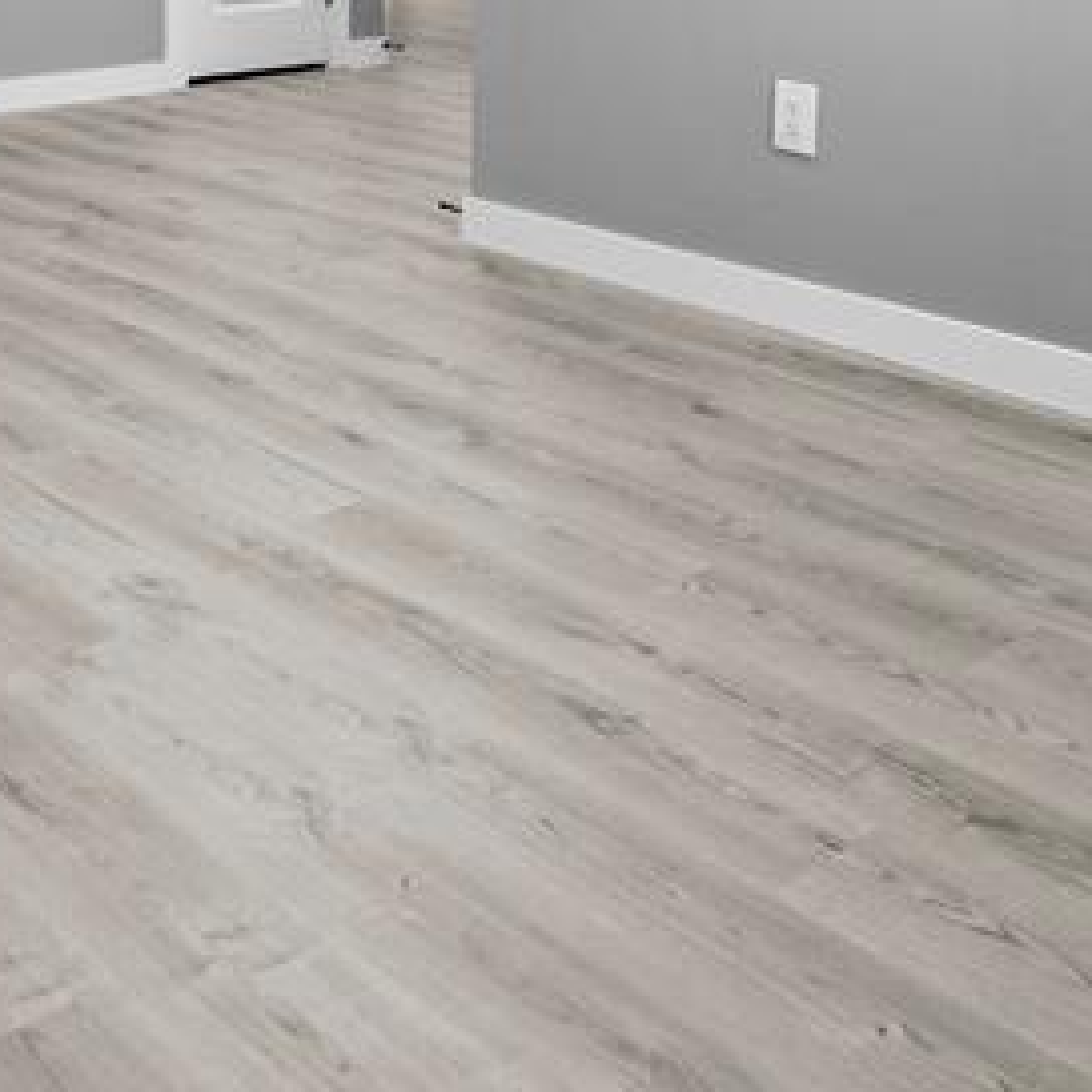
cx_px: 8
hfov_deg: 32.6
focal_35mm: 48
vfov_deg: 30.3
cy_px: -205
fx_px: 1713
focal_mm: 10
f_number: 3.2
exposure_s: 1/15
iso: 160
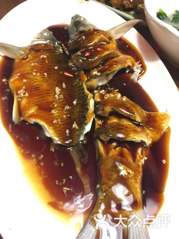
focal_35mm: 29
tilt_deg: -55.9
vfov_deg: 61.7
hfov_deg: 48.2
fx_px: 200
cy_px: 120
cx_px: 90
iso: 200
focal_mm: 4.15
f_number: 2.2
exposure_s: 1/17
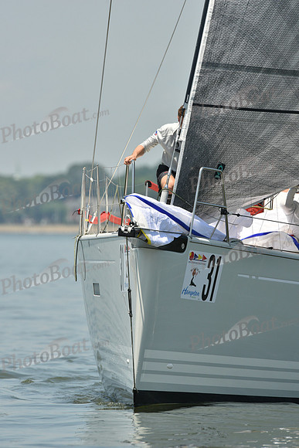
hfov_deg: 2.3
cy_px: 224
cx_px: 150
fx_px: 7470
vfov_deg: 3.4
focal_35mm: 600
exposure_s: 1/1000
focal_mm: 600
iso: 320
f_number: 9
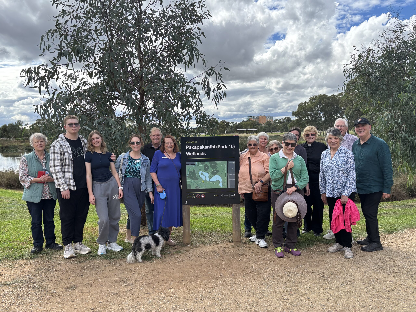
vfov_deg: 53.1
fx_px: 312
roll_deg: +1.2
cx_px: 208
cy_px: 156
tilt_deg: -4.1
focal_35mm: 26
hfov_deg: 67.3
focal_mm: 5.96
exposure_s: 1/1458
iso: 50
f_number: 1.6
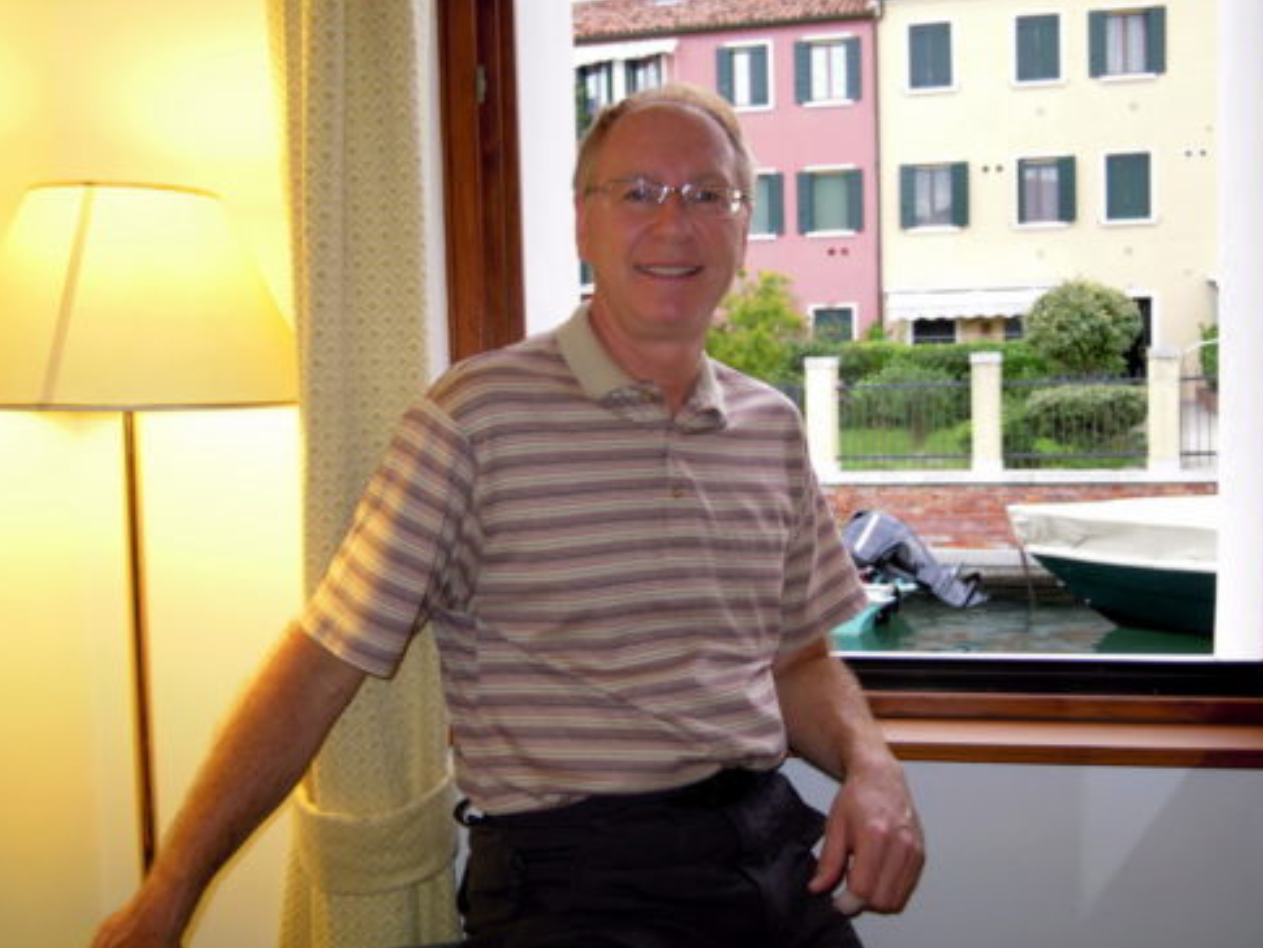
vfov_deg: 43.0
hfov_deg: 55.3
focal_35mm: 33
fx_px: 1204
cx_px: 638
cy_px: 462
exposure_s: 1/40
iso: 200
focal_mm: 5.7
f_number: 2.8
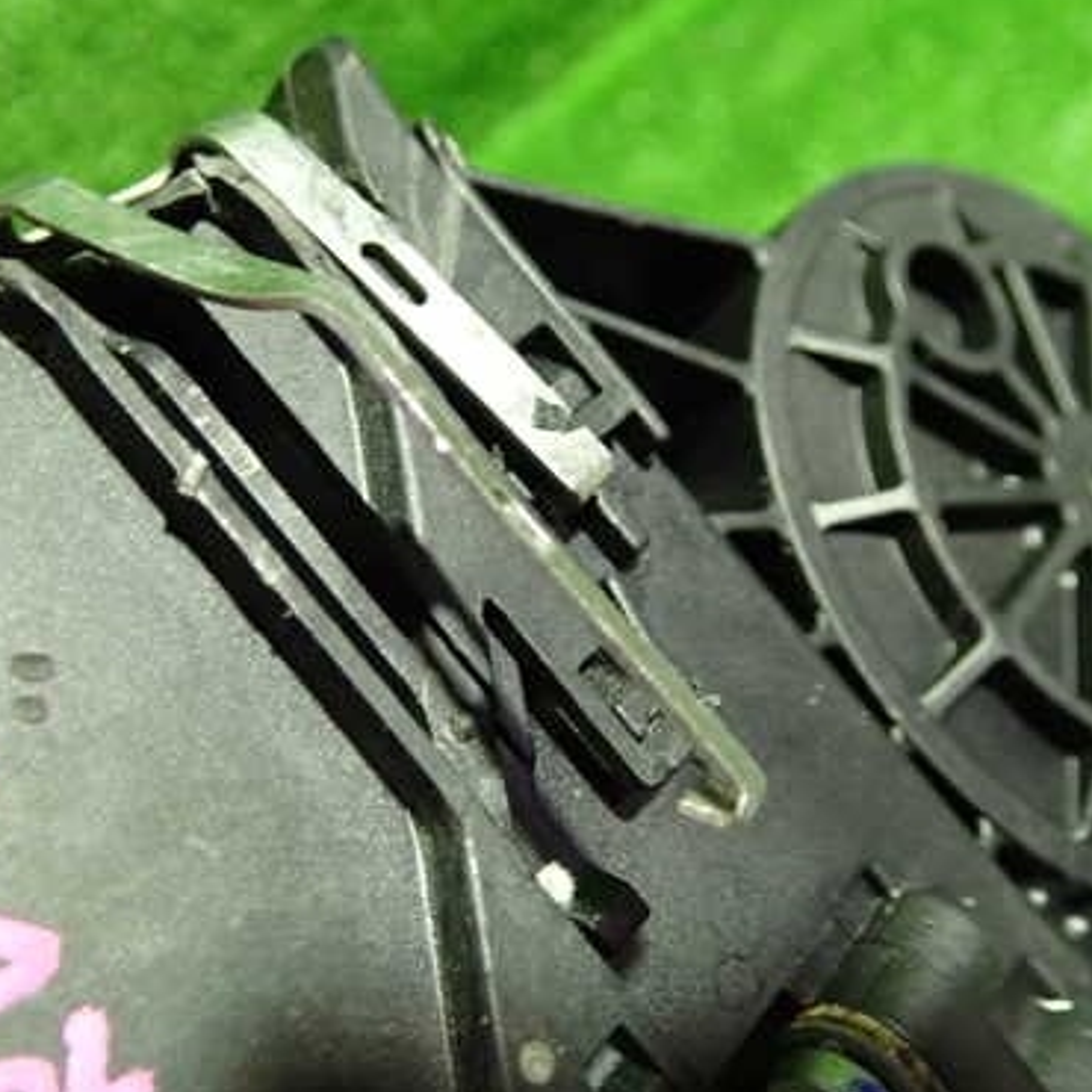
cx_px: 472
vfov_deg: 39.2
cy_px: 546
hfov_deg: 39.1
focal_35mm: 43
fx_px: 1535
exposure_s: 1/30
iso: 640
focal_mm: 5.4
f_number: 2.3
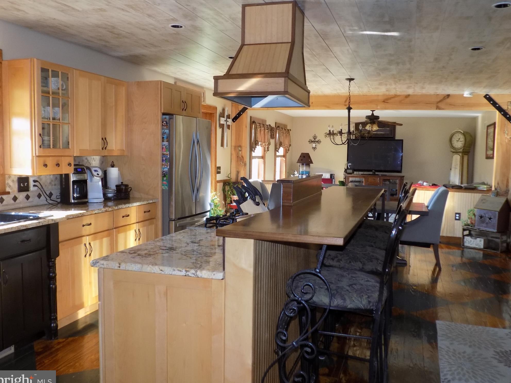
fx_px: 458
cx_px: 256
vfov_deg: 45.4
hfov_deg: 58.3
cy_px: 194
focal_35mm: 31
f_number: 3.3
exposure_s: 1/30
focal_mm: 5.3
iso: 200
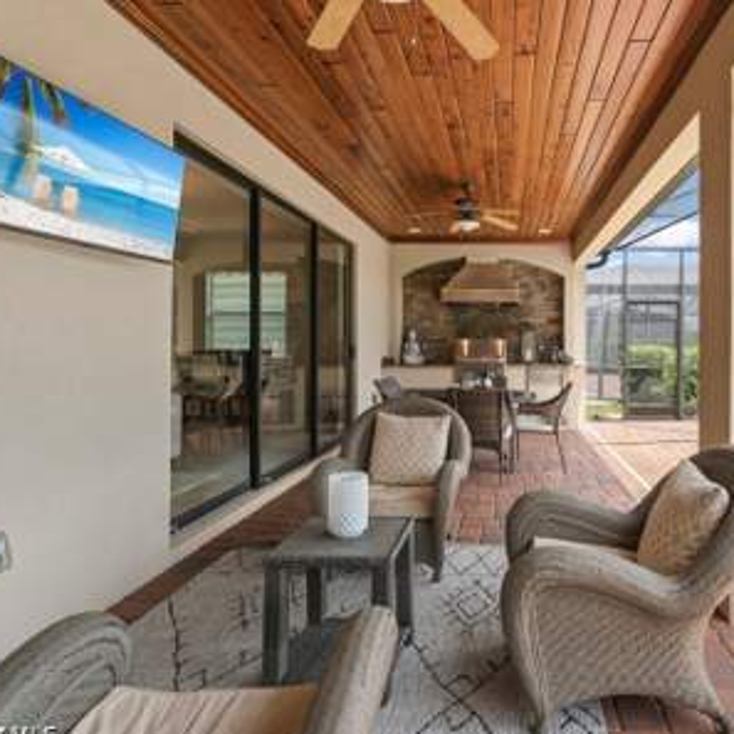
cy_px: 356
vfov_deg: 69.6
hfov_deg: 66.7
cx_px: 519
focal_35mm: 22
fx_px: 528
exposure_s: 1/15
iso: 400
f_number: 11
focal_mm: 16
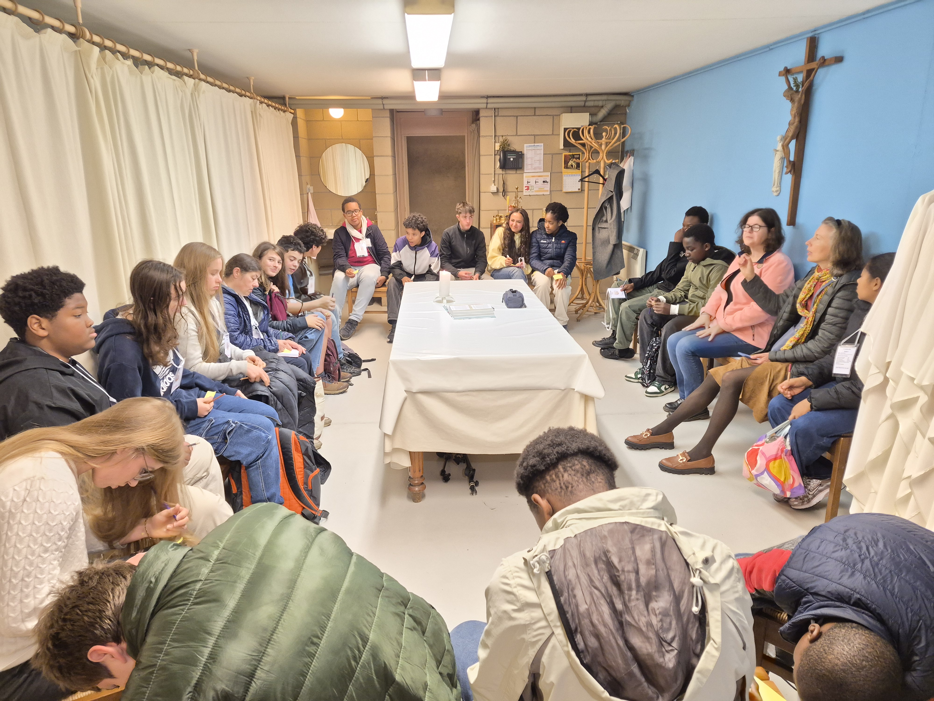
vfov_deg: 58.9
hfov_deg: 73.9
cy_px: 350
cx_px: 467
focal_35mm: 23
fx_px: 621
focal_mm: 5.4
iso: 500
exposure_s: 1/100
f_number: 1.8
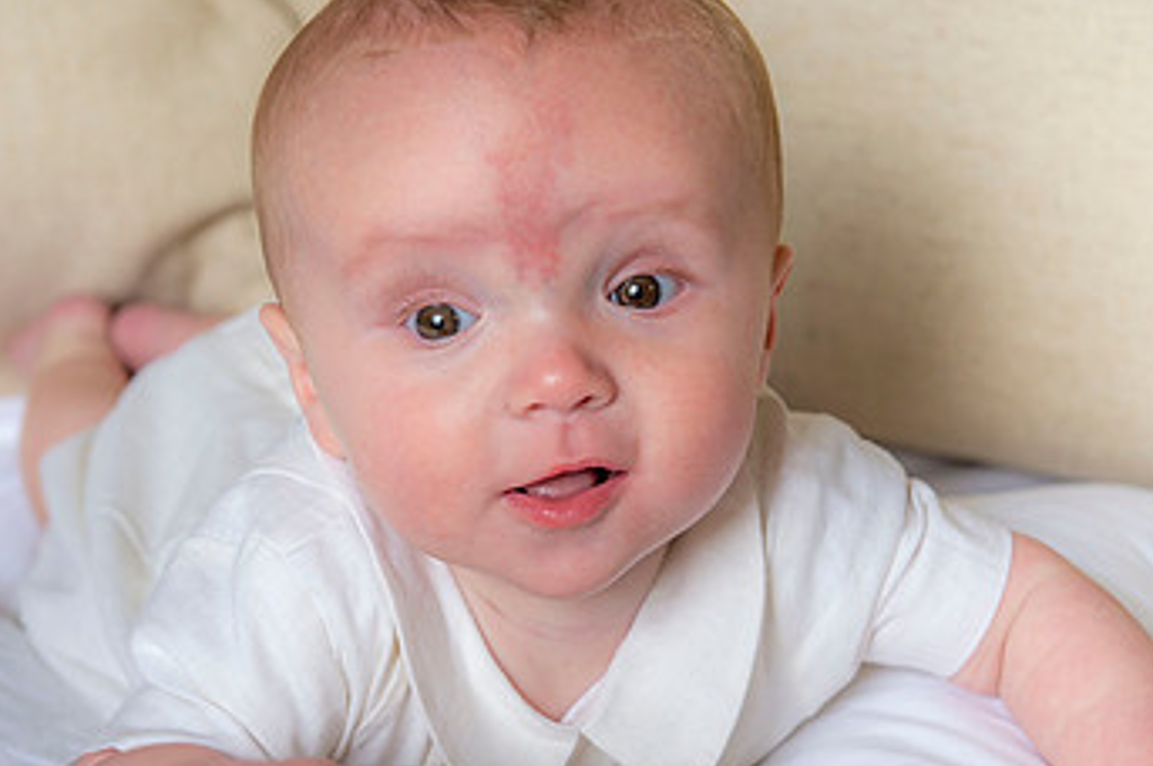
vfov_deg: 13.9
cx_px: 588
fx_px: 3136
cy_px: 541
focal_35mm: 98
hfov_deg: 20.8
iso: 200
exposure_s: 1/200
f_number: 5
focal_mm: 58
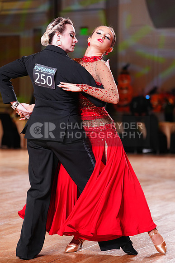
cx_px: 88
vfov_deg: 22.4
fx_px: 663
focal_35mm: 91
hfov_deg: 15.0
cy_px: 132
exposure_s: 1/400
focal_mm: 91
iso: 1600
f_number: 2.8
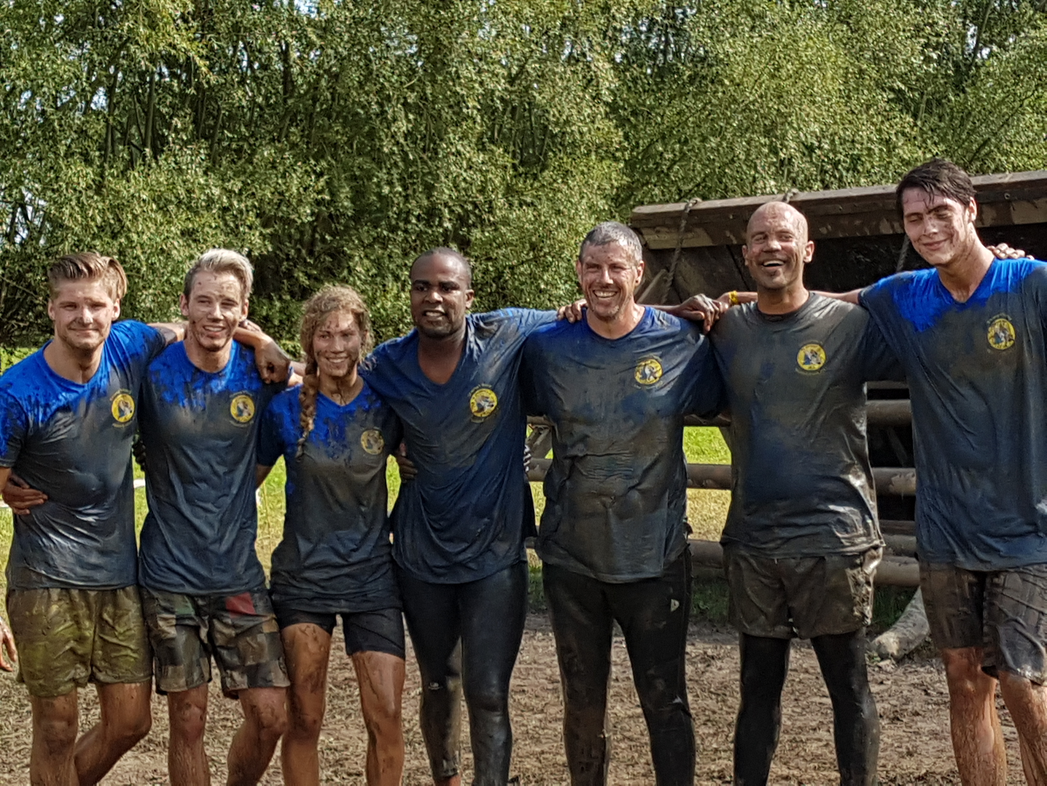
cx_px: 524
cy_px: 393
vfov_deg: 53.1
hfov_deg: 67.3
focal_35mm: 26
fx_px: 786
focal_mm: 4.2
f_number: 1.7
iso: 40
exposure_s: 1/1156
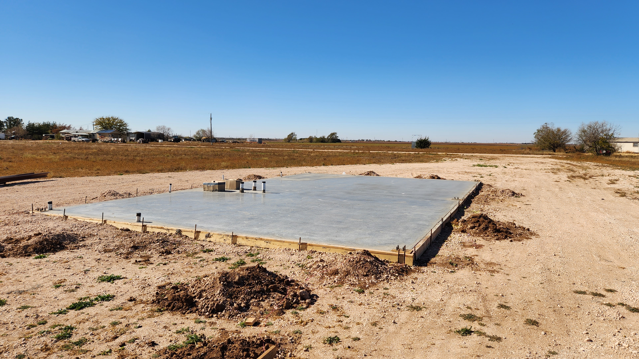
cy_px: 161
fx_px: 441
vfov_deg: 44.3
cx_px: 322
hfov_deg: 71.9
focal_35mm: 26
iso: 20
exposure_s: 1/2192
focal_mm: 5.4
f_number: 1.8
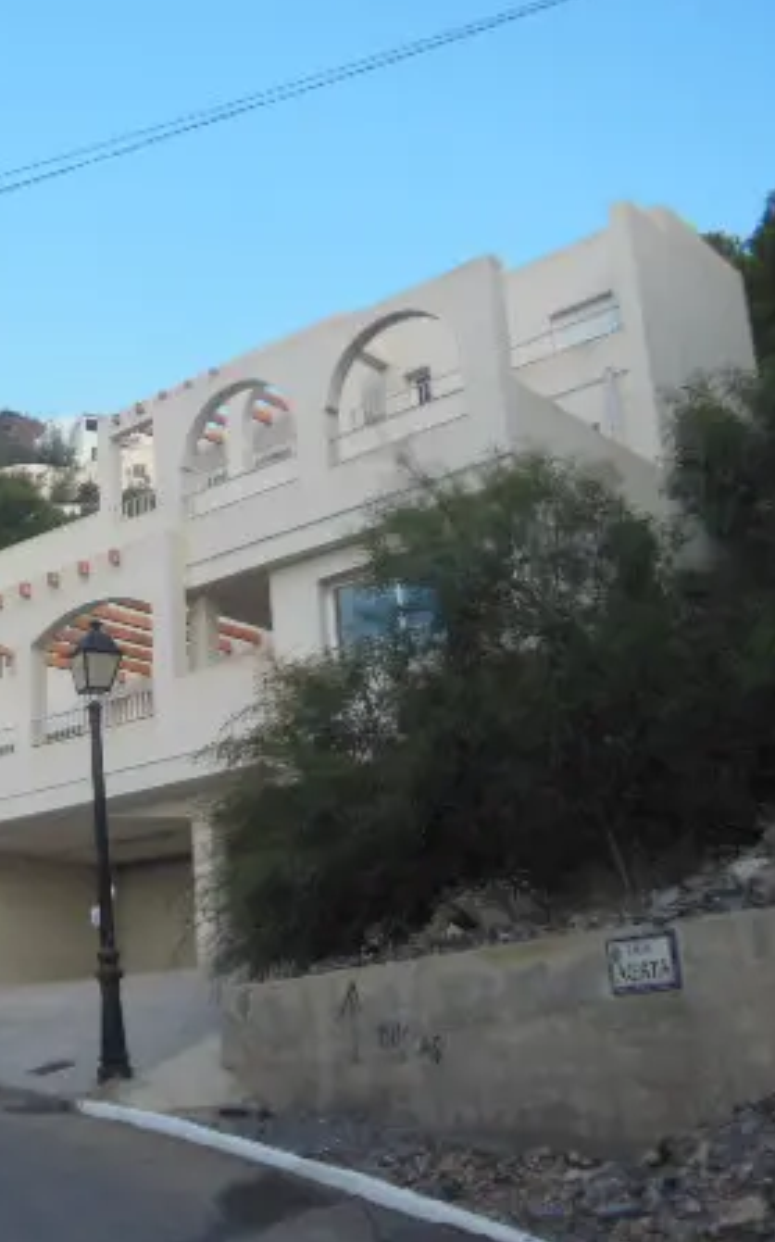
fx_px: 1488
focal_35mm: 44
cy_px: 622
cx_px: 97
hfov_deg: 28.2
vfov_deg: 45.3
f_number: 3.7
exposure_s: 1/400
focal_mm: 5.2
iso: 125
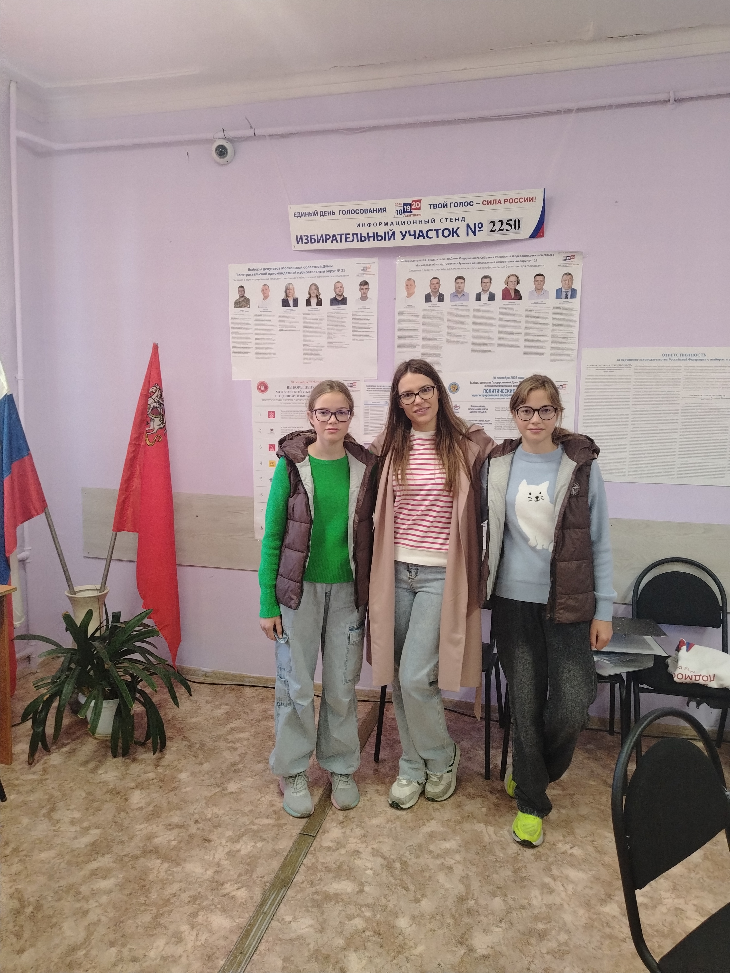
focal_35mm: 24
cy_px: 486
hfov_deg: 56.8
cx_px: 365
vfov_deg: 71.6
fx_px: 675
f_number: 1.75
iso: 1822
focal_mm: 5.25
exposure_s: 1/100
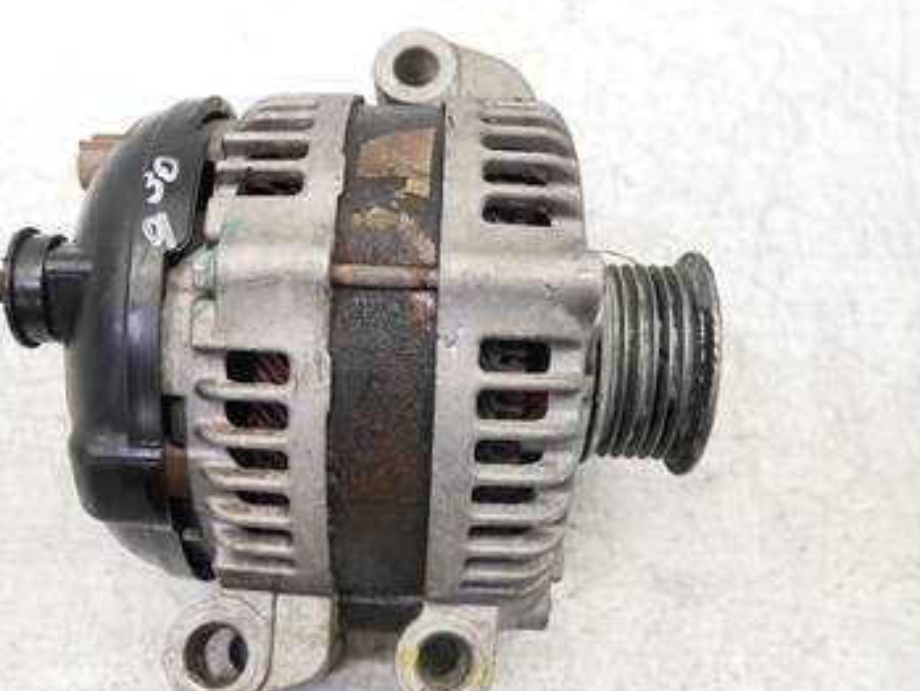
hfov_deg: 54.8
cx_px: 353
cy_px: 401
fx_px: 877
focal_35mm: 33
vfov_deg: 42.8
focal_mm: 12
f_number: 3.5
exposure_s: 1/60
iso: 640
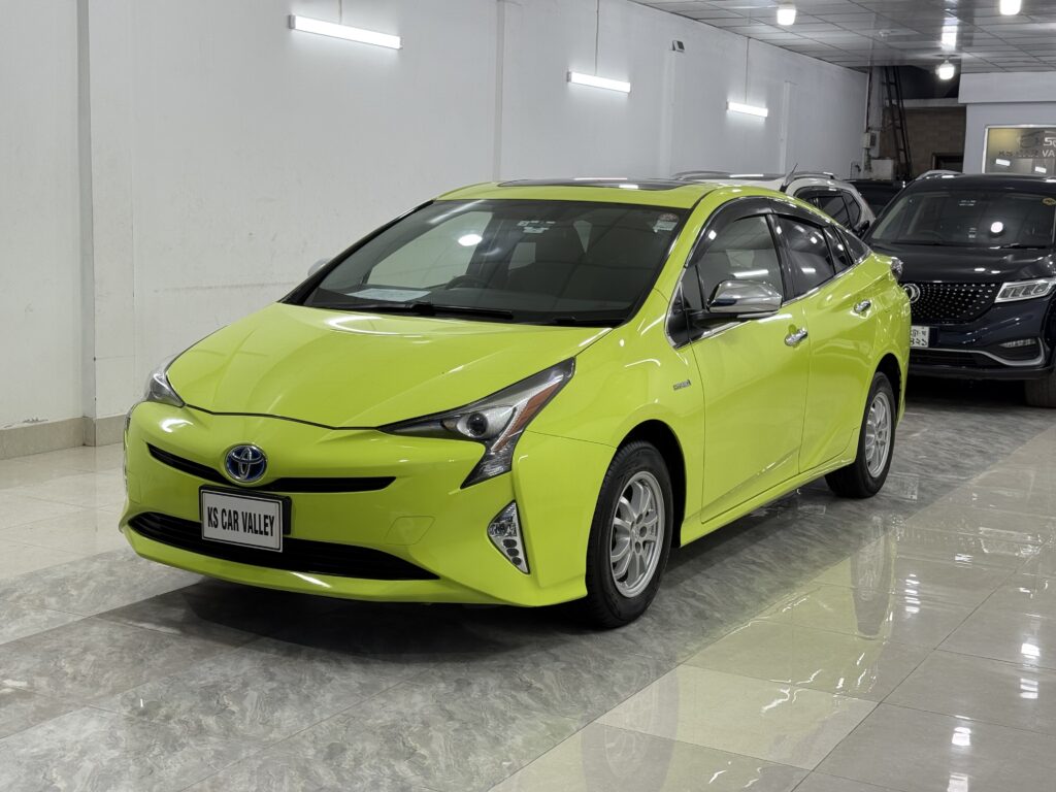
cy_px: 396
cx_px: 528
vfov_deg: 30.3
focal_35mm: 48
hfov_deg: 39.7
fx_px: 1464
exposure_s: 1/100
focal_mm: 6.76
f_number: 1.78
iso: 50
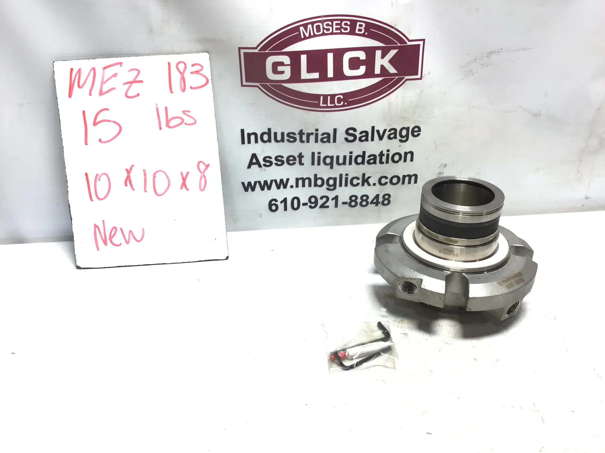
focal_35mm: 31
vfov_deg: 45.4
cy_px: 226
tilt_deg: -30.4
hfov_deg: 58.4
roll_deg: +0.5
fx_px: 542
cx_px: 302
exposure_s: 1/120
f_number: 2.4
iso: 32
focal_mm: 3.3
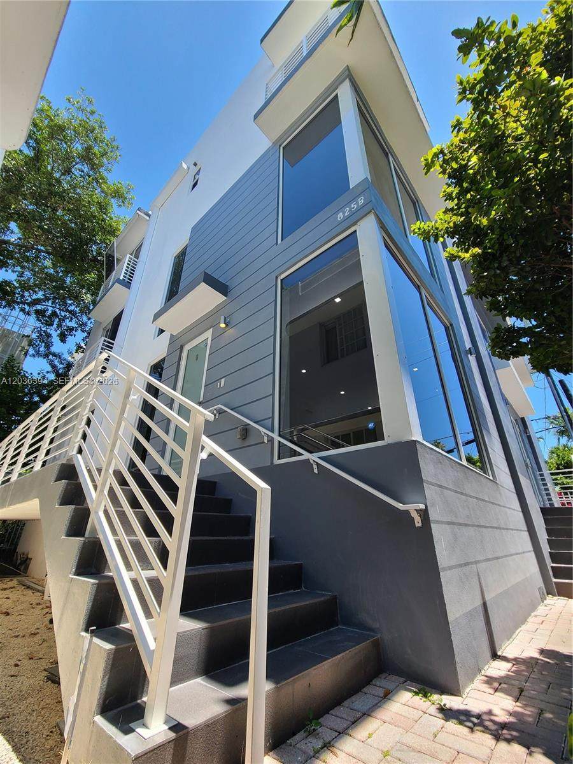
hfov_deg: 89.9
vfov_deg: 106.2
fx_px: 287
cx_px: 286
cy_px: 382
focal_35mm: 13
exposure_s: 1/744
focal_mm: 2.2
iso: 50
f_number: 2.2
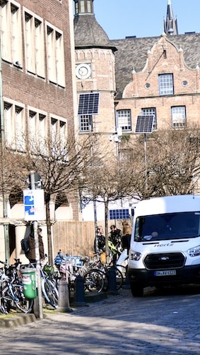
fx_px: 1207
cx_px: -81
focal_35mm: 128
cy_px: 151
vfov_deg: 16.8
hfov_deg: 9.3
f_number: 2.8
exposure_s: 1/8000
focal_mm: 60
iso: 640
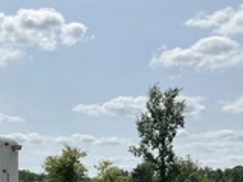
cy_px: 228
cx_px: 35
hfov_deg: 26.0
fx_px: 512
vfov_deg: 18.9
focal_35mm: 73
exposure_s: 1/3125
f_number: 1.8
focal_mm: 3
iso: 25
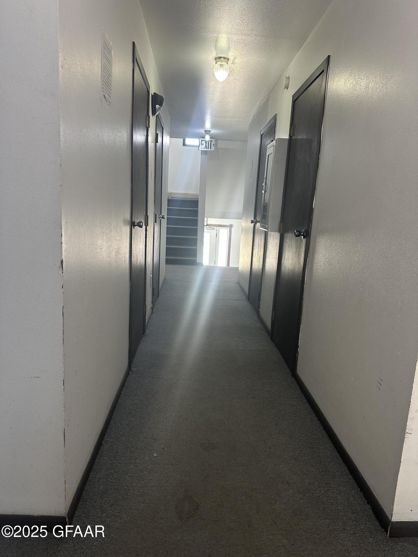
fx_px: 386
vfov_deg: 71.6
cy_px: 278
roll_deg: -3.9
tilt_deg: -9.6
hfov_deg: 56.8
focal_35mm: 24
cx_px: 209
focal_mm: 6.86
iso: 250
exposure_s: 1/60
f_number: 1.78
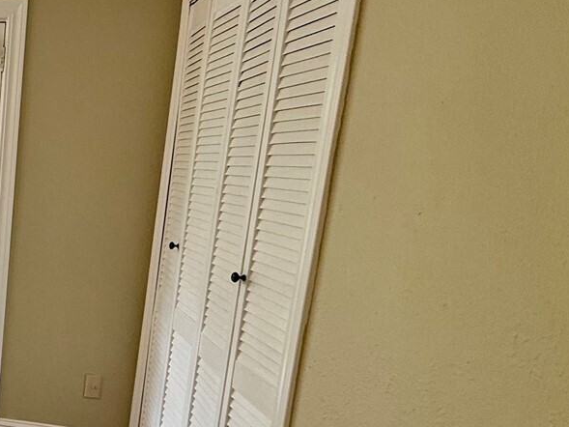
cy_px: 265
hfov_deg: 34.3
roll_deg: -2.4
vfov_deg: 37.5
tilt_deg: -8.2
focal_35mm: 38
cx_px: -175
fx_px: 625
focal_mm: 2.22
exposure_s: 1/120
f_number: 2.2
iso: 100
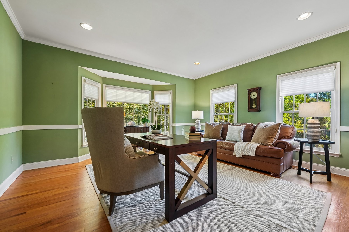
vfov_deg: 81.2
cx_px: 174
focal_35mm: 14
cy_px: 116
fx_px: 136
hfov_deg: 104.3
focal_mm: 14
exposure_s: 1/8
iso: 250
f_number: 6.3
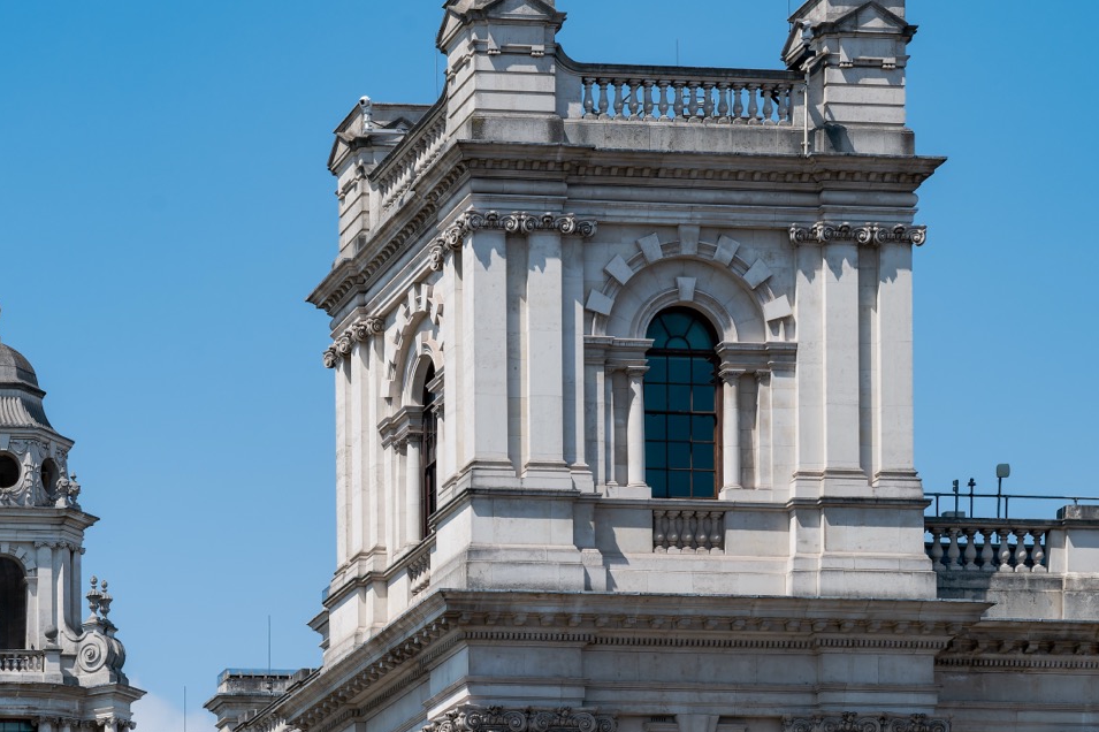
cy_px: 470
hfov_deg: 15.5
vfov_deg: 10.4
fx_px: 4028
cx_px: 313
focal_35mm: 132
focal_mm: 70
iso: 64
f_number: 10
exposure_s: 1/250
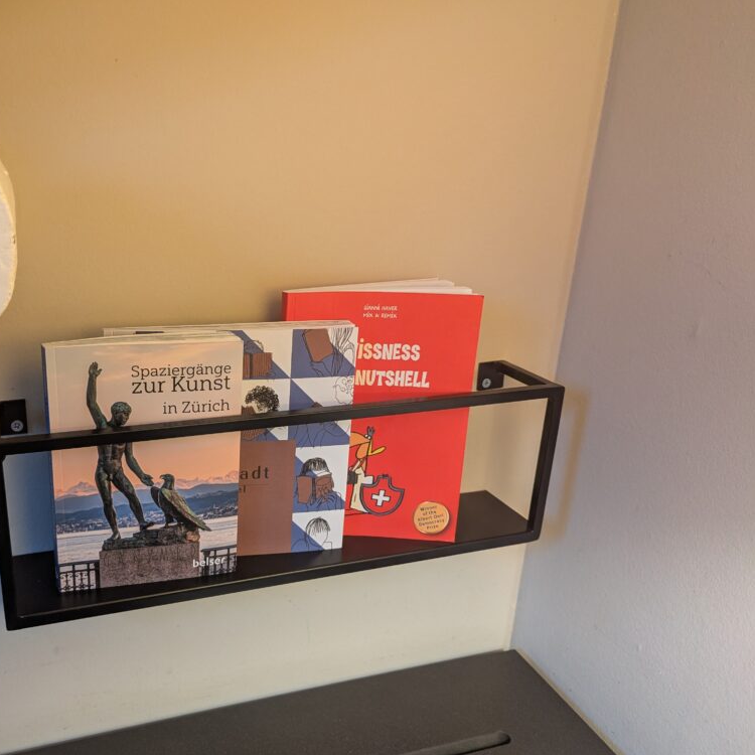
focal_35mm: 29
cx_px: 243
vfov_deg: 55.6
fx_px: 716
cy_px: 387
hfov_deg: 54.3
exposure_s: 1/50
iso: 259
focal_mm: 6.81
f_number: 1.85
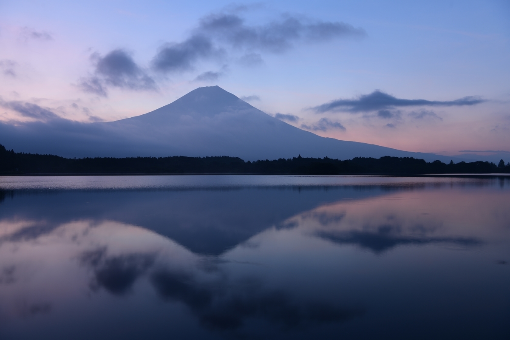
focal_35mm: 31
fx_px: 439
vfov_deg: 42.3
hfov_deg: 60.3
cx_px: 255
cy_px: 170
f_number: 8
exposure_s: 1
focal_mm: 31
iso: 100
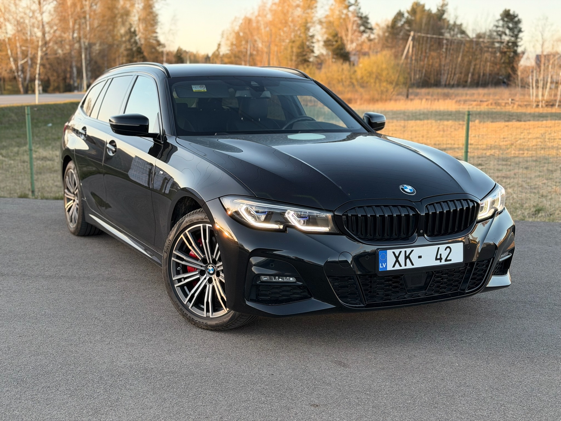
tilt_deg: -9.5
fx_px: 778
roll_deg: +0.3
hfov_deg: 39.7
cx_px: 280
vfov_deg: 30.3
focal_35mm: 48
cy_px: 210
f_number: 1.78
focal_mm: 6.76
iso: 64
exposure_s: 1/222
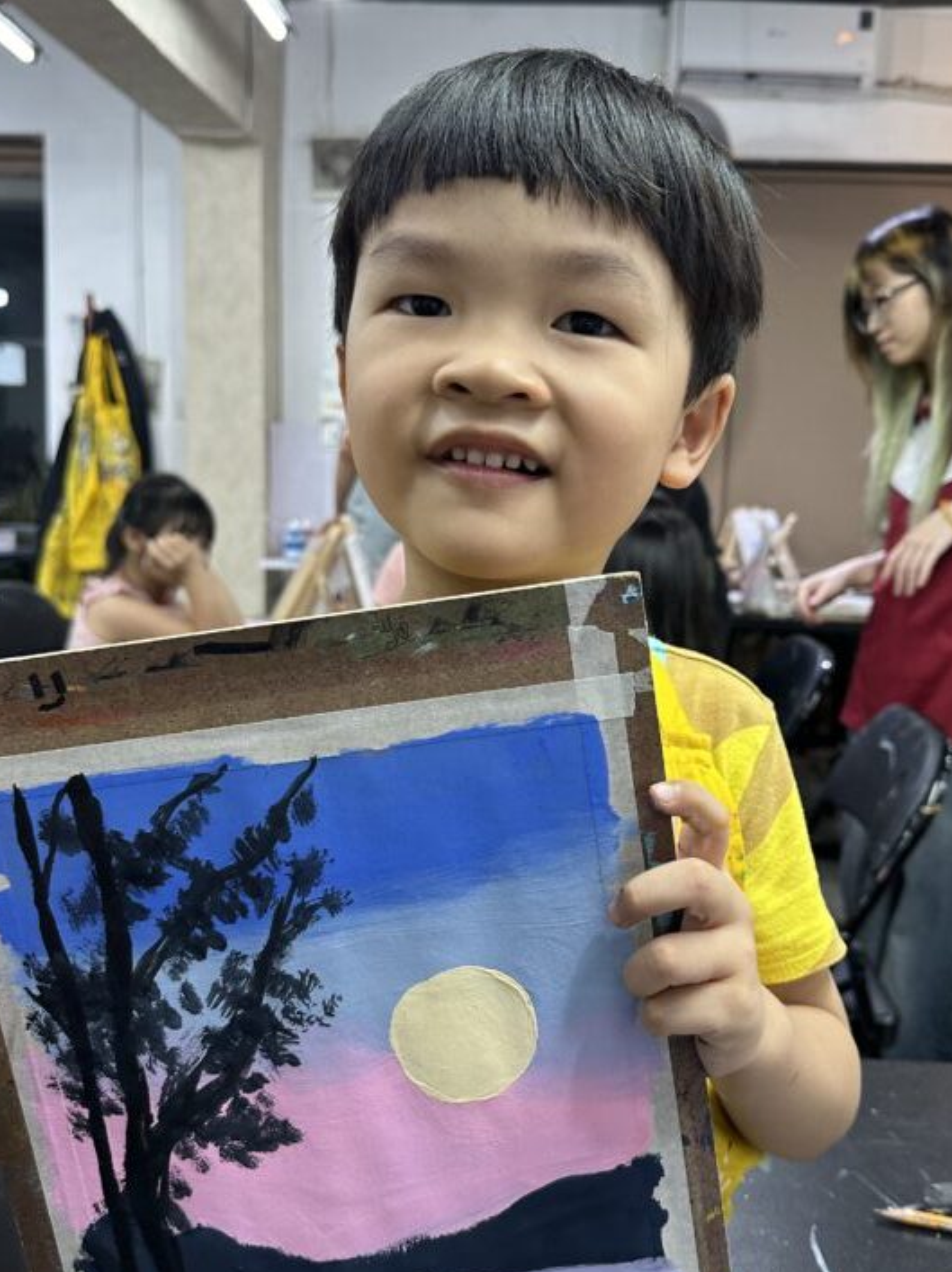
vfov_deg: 53.9
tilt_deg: -8.0
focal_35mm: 34
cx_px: 540
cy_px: 668
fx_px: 1247
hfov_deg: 41.7
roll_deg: -3.0
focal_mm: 6.86
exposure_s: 1/100
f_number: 1.78
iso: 200
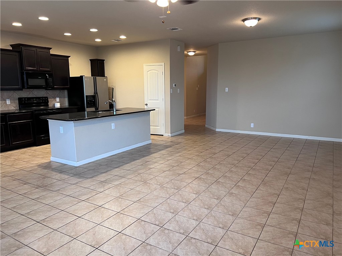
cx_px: 171
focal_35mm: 26
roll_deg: +0.9
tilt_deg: -9.4
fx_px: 257
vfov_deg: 53.1
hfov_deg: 67.3
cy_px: 128
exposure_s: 1/60
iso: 160
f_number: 1.5
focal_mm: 5.7
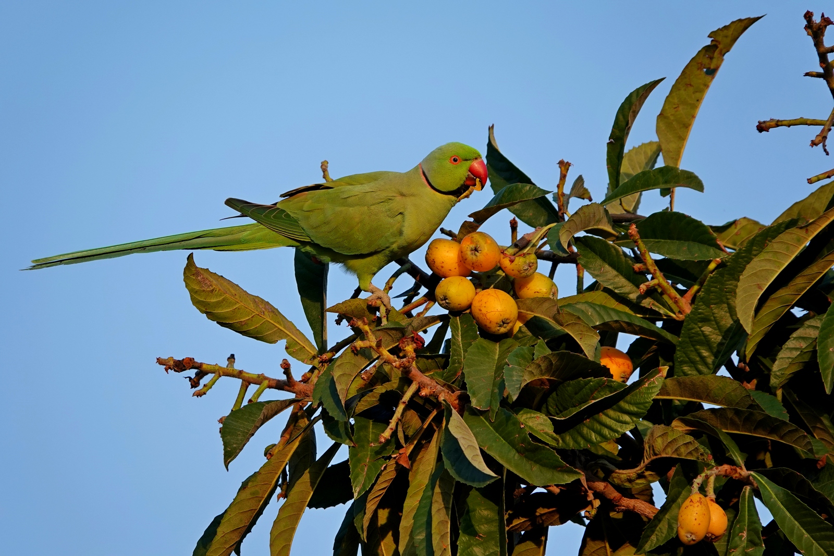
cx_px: 417
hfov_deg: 3.9
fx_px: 12371
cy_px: 278
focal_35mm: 534
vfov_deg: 2.6
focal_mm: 195.64
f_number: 4
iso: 100
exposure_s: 1/250
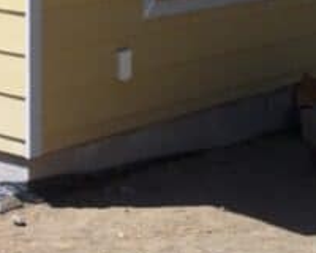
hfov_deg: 14.6
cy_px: -132
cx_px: 35
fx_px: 1225
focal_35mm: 131
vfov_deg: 11.3
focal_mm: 3.85
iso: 80
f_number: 2.8
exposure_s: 1/1436
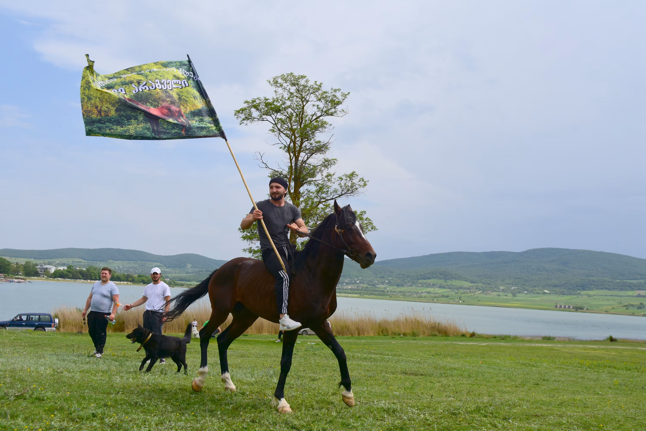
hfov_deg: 53.1
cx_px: 323
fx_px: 646
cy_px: 216
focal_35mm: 36
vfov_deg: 36.9
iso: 125
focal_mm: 24
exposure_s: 1/1600
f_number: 5.6
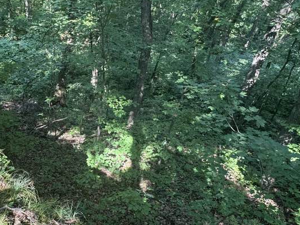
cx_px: 80
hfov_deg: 51.9
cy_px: 98
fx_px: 295
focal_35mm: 34
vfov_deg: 41.7
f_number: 2.2
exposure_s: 1/99
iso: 160
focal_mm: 2.22
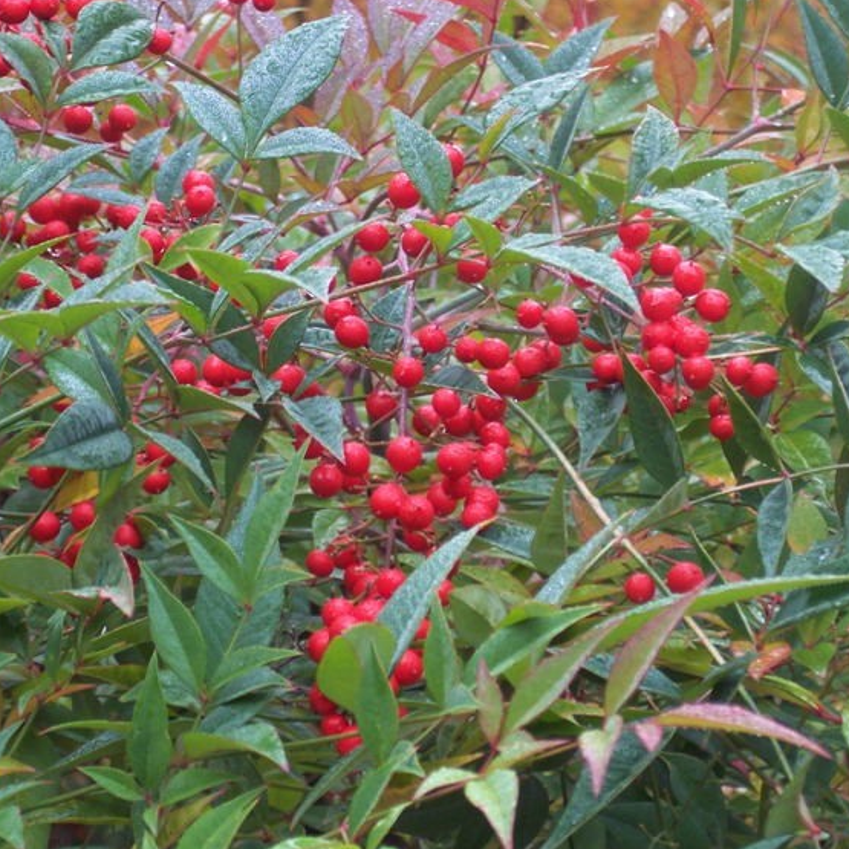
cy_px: 422
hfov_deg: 12.8
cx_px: 389
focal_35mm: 136
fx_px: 3774
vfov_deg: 12.8
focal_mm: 24
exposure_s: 1/90
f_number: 4.8
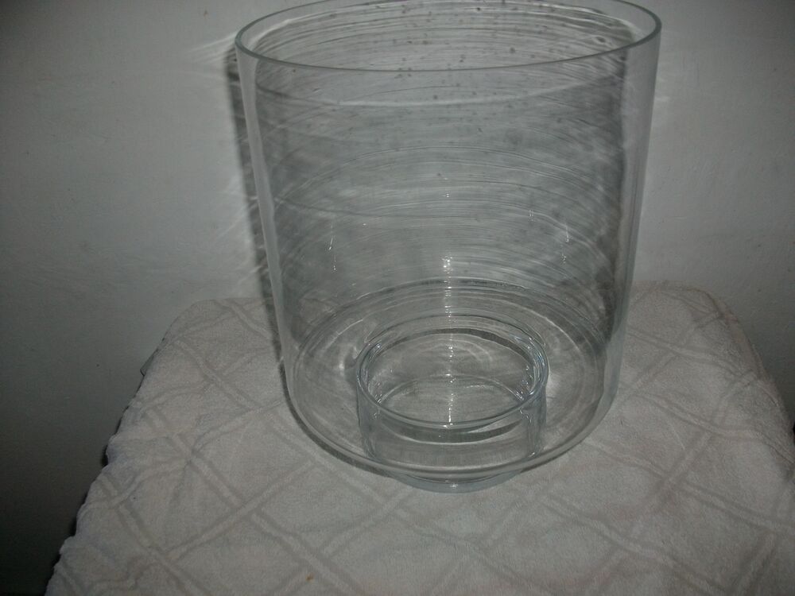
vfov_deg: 44.2
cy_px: 298
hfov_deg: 56.8
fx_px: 735
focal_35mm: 32
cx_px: 398
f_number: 2.9
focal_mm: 5.7
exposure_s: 1/125
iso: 125
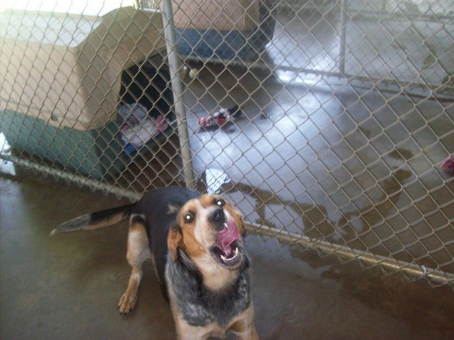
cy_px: 170
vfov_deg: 39.6
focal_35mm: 36
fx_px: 472
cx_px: 227
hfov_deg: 51.4
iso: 200
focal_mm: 6
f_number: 2.7
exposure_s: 1/64
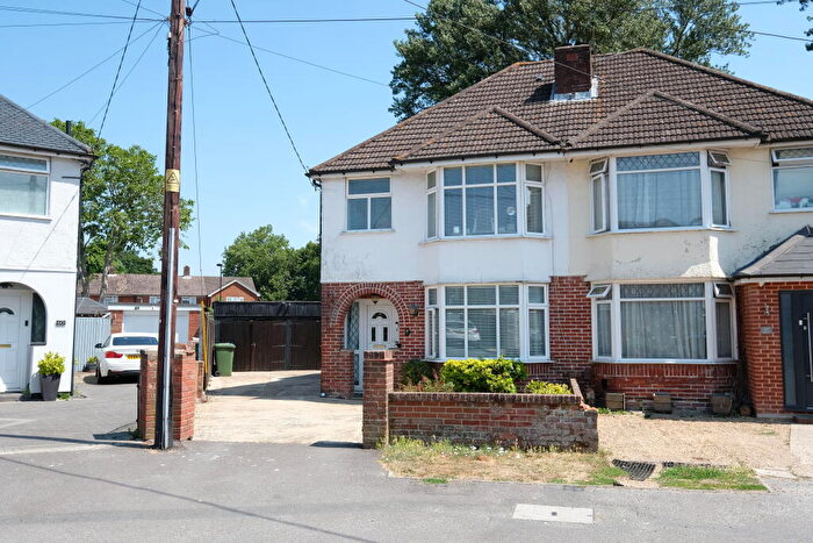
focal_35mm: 31
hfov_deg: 60.3
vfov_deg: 42.3
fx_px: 700
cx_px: 406
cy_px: 272
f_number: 5.6
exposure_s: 1/450
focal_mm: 20.9
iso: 200
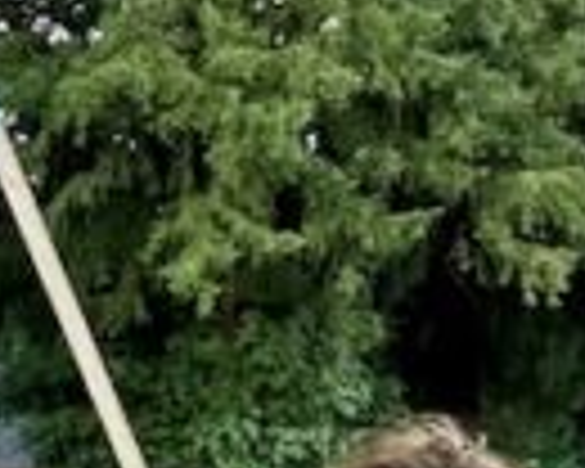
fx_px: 3065
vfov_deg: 8.4
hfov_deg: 10.8
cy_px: 891
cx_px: -18
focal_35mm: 177
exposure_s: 1/120
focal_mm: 2.69
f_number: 1.9
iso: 80
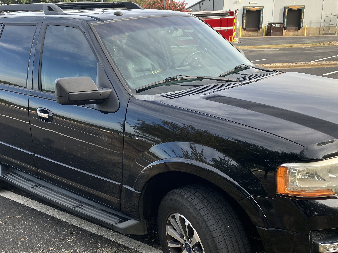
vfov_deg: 34.1
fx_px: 410
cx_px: 150
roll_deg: -0.3
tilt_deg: -17.3
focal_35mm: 42
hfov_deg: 44.7
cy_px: 168
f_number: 1.8
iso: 25
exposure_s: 1/238
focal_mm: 3.99
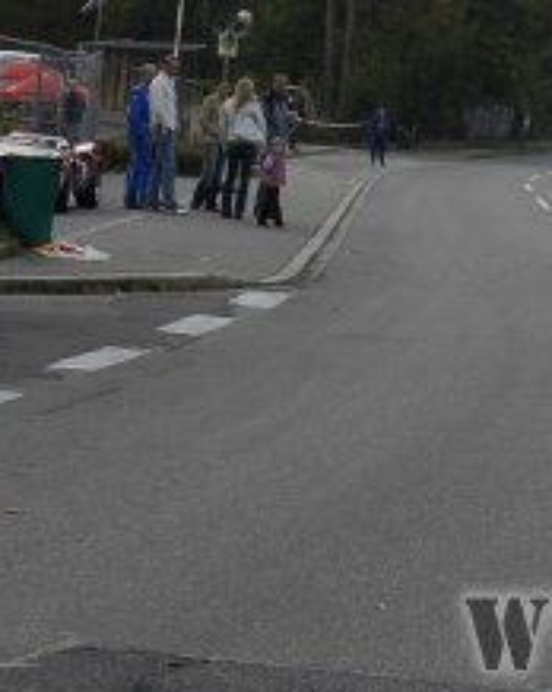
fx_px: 2781
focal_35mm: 136
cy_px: 124
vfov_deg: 14.1
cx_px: 700
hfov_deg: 11.1
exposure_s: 1/400
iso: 400
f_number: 7.1
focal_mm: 34
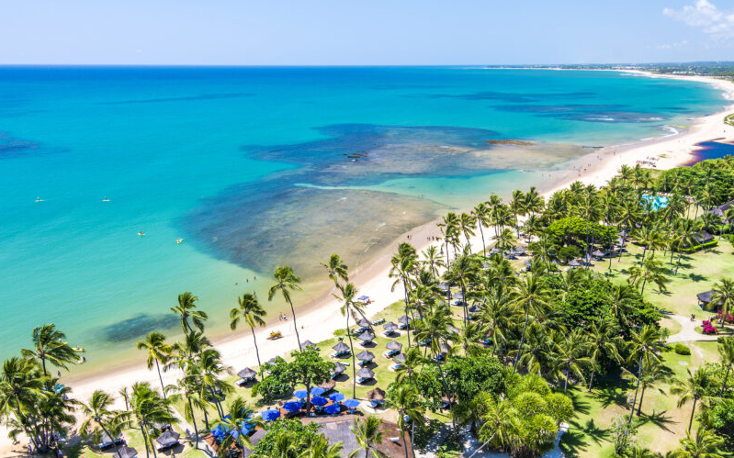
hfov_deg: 62.9
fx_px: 600
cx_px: 347
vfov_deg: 41.5
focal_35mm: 30
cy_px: 288
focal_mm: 22
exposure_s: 1/640
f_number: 5.6
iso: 320
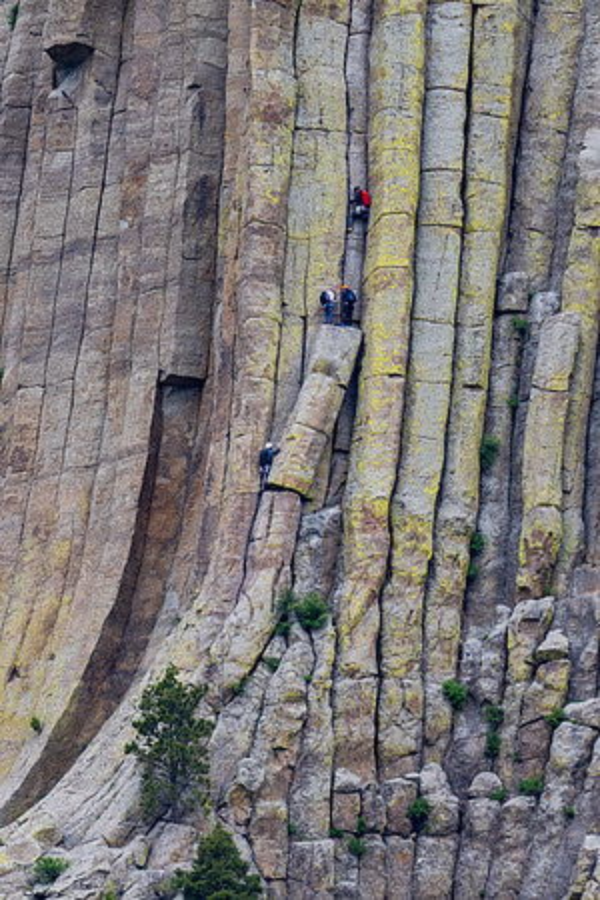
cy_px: 484
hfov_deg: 1.3
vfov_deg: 1.9
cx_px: 251
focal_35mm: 1091
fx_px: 27276
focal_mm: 600
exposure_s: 1/800
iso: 560
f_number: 8
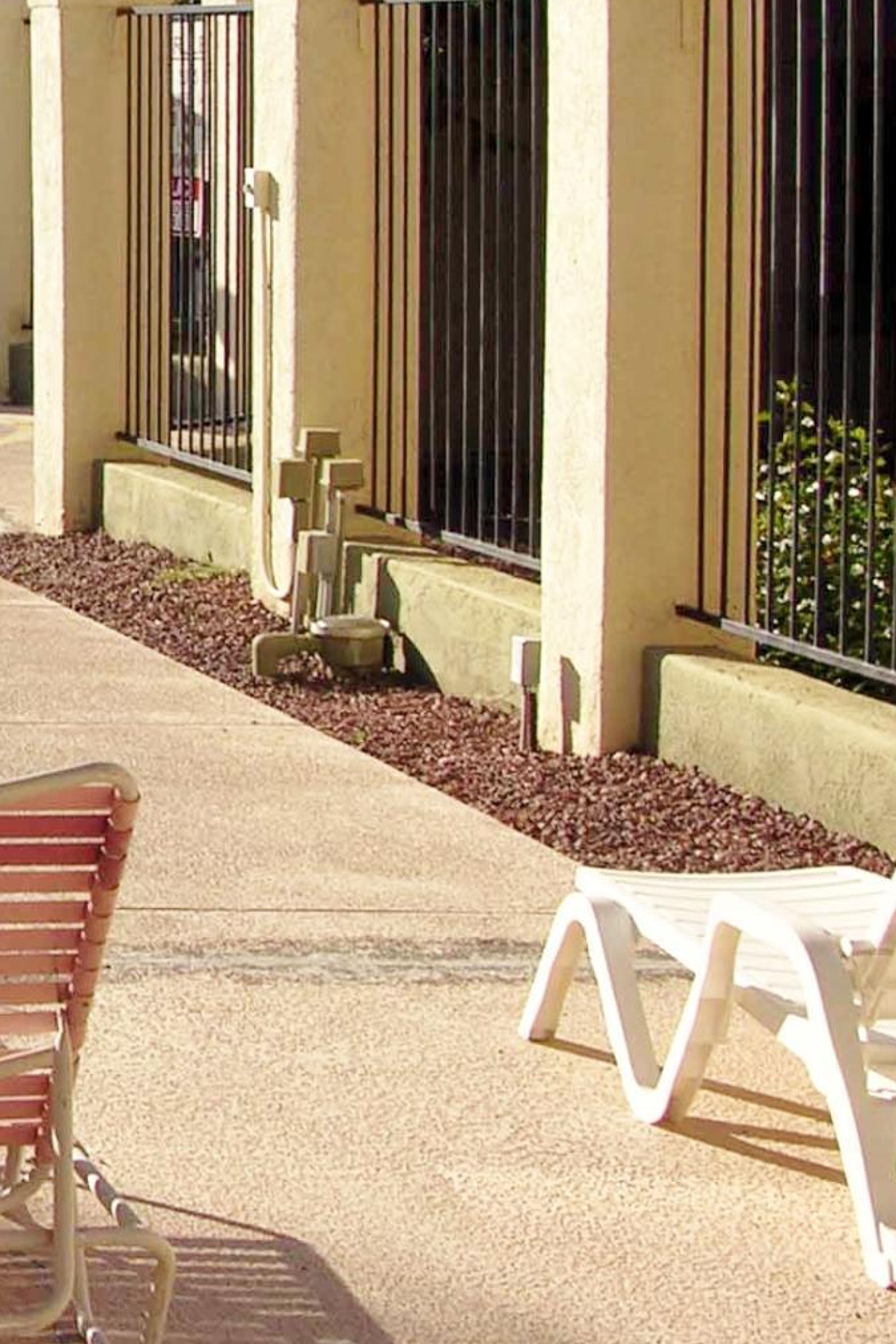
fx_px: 4032
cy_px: 380
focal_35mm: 108
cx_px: -772
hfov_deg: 11.6
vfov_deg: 18.8
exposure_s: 1/266
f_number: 6.3
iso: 50
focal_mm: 9
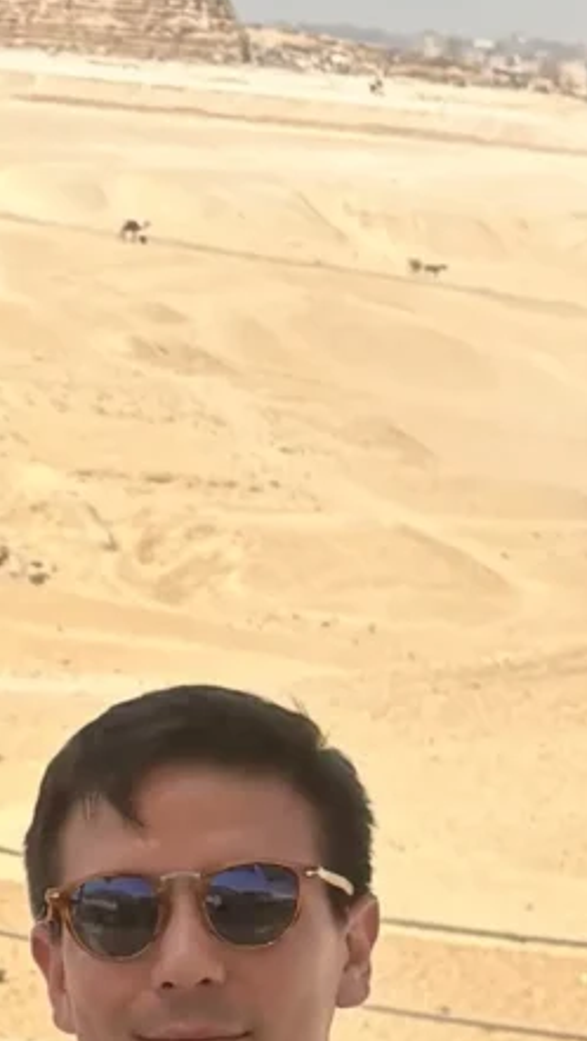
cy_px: 1178
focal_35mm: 164
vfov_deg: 12.8
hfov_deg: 7.2
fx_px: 4533
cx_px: -519
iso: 50
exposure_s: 1/4329
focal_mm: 5.96
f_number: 1.6
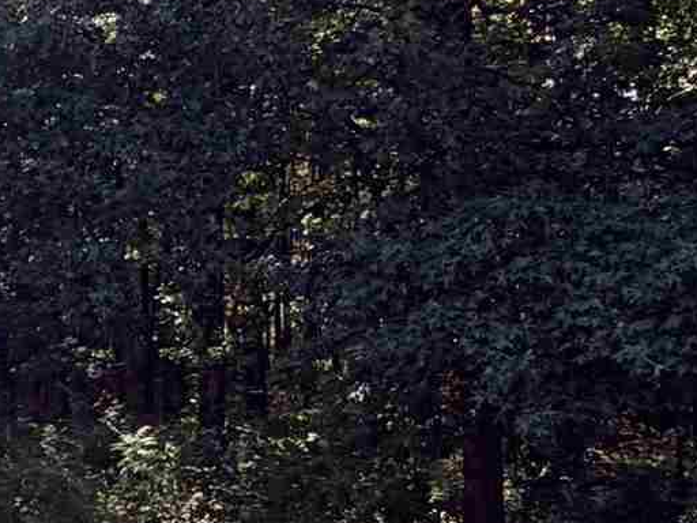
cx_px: -363
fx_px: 1691
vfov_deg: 17.5
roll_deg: +2.3
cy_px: 392
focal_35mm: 84
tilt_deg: -1.0
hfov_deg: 20.0
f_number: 2.2
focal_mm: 2.22
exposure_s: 1/502
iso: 50
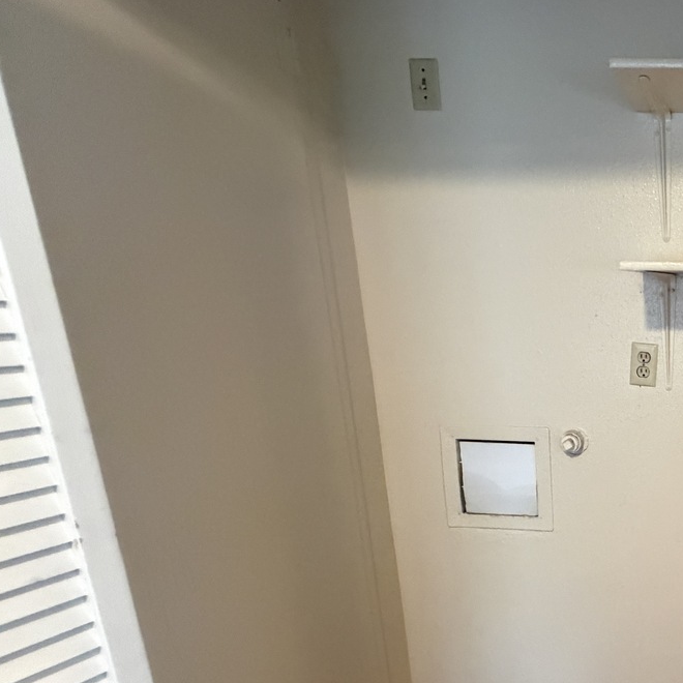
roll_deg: +0.9
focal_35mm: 27
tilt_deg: -11.6
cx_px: 737
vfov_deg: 58.4
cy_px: 422
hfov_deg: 45.6
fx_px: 603
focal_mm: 2.22
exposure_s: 1/60
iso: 640
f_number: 2.2
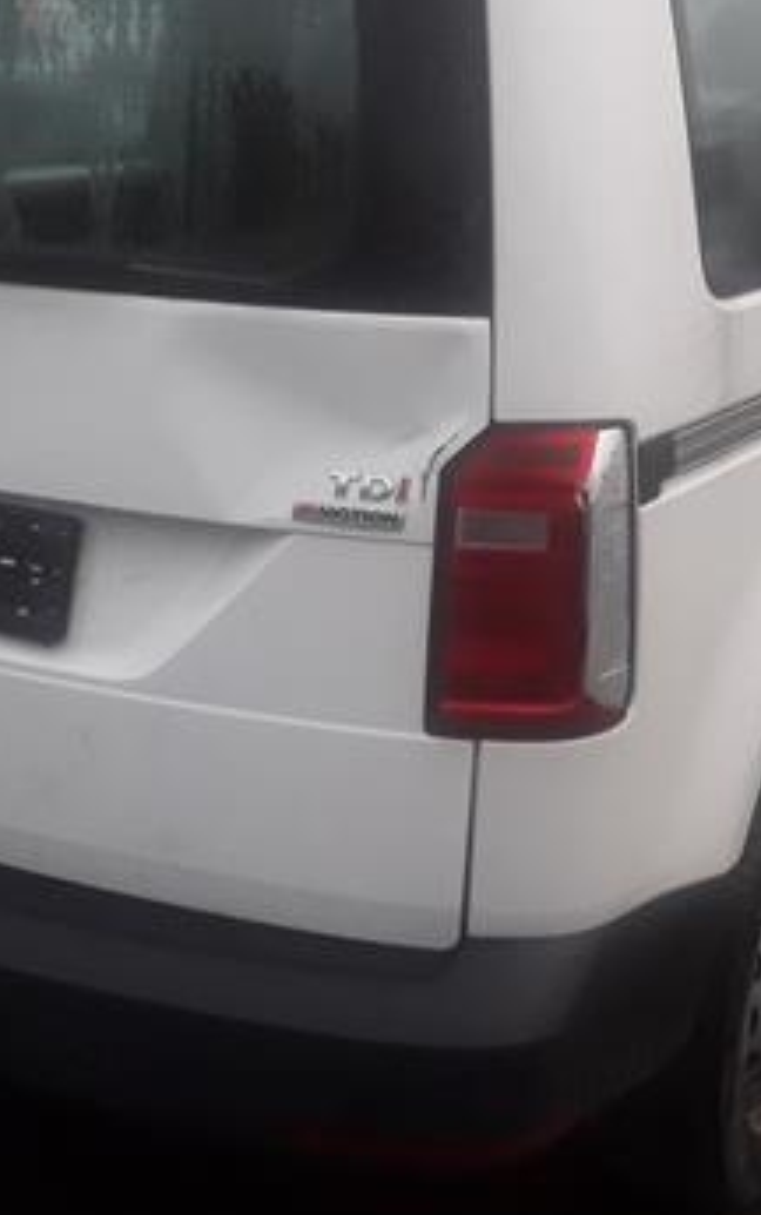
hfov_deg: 23.6
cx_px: 377
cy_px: 423
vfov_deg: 36.6
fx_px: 1823
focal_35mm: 55
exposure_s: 1/100
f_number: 1.9
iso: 64
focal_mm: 2.91
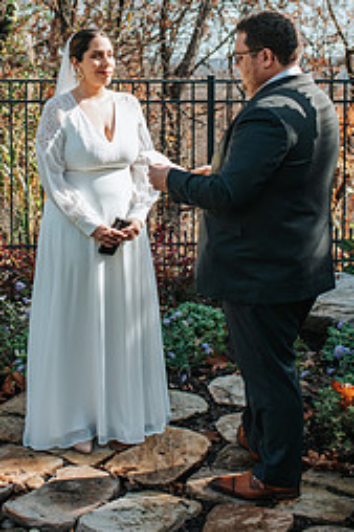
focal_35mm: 62
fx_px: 916
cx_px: 163
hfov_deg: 21.9
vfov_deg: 31.7
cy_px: 124
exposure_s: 1/1250
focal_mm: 35
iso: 320
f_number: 3.5
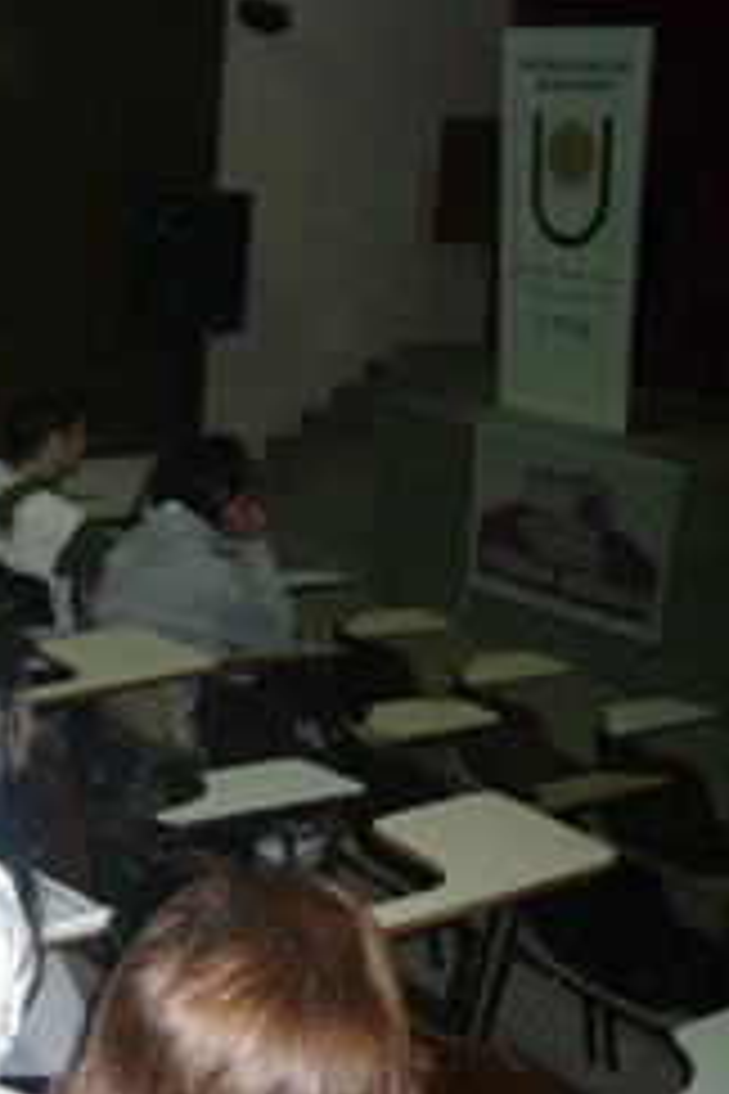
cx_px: 313
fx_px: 1670
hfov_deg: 24.6
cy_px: 504
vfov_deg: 36.2
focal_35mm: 55
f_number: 2.8
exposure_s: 1/60
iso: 250
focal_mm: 5.5
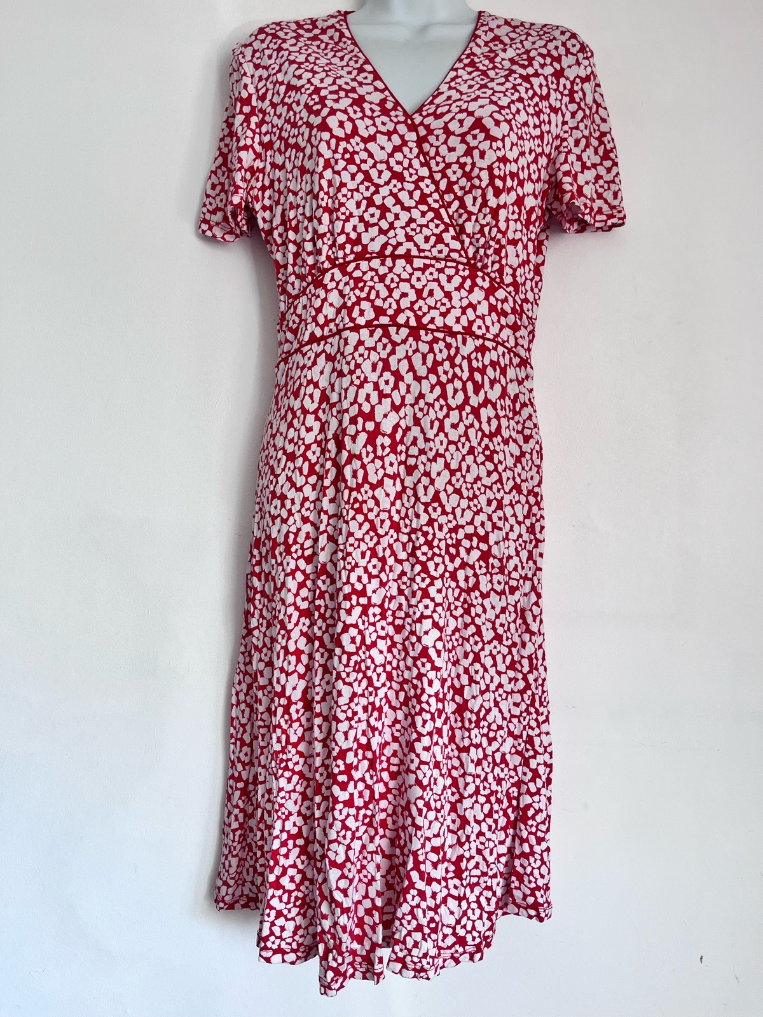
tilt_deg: -2.0
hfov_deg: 53.1
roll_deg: -2.7
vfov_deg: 67.3
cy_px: 508
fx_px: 764
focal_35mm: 26
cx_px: 382
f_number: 1.6
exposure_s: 1/121
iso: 80
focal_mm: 5.1
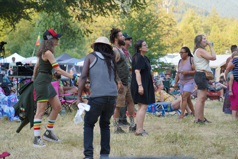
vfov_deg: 13.0
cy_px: 80
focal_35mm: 105
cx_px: 119
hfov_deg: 19.5
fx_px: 694
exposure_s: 1/160
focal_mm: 105
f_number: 4
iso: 320
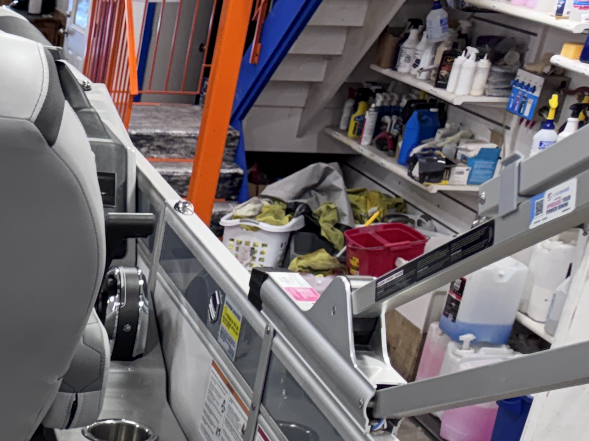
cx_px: -329
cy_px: 616
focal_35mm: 82
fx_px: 1395
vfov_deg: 16.7
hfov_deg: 20.1
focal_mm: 6.76
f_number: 1.78
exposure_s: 1/120
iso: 125
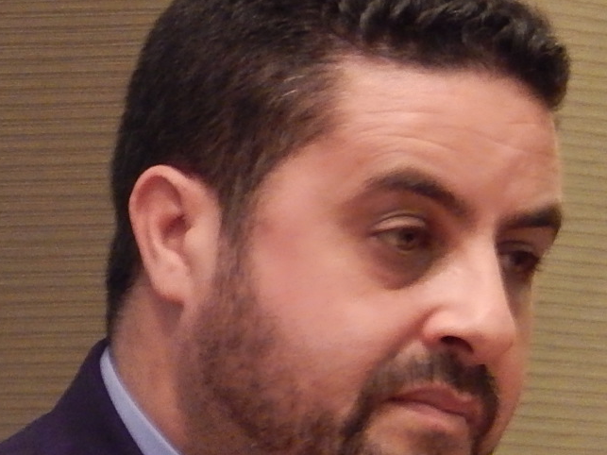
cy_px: 527
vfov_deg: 1.7
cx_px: -292
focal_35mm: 890
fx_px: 15603
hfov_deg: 2.2
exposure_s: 1/15
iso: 450
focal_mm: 44.9
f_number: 5.6
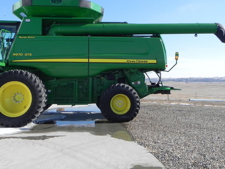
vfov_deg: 36.4
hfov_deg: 47.6
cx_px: 91
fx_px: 253
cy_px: 56
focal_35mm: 39
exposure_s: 1/317
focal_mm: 5.2
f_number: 7.1
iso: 160
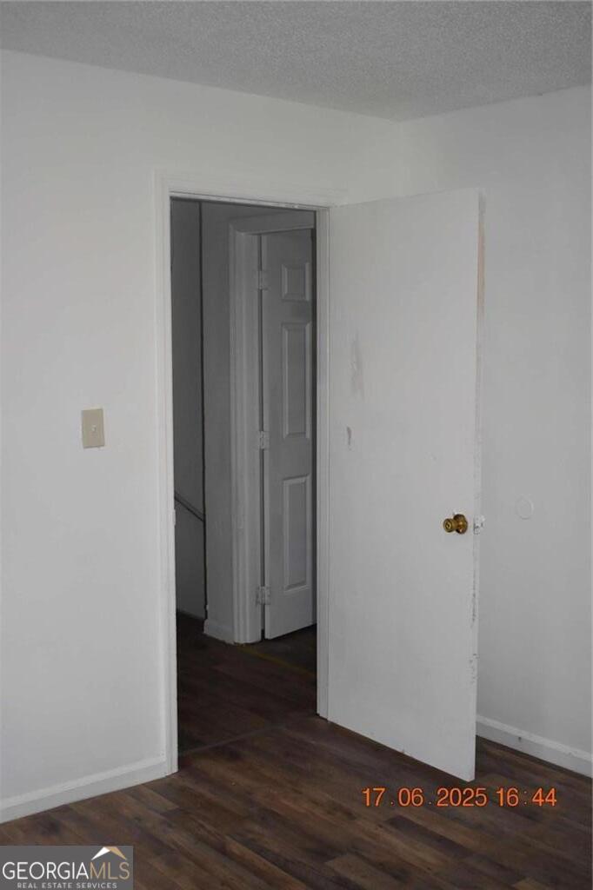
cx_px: 296
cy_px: 445
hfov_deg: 31.9
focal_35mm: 42
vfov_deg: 46.4
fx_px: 1038
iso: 800
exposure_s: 1/160
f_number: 4.2
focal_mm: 28
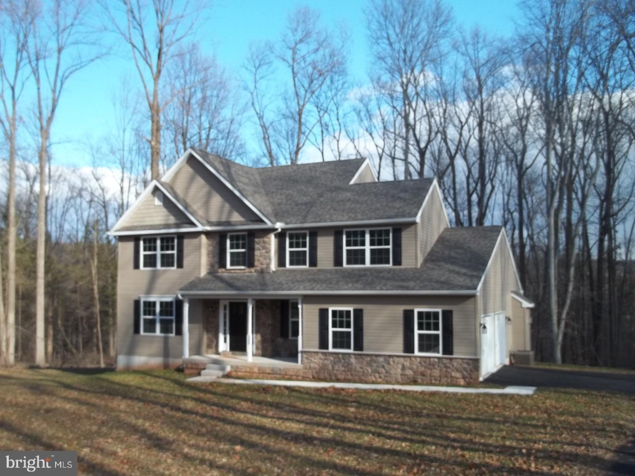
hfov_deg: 55.4
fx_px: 605
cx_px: 318
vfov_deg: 42.9
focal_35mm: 33
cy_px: 238
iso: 64
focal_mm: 5.9
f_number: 3.3
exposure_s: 1/400
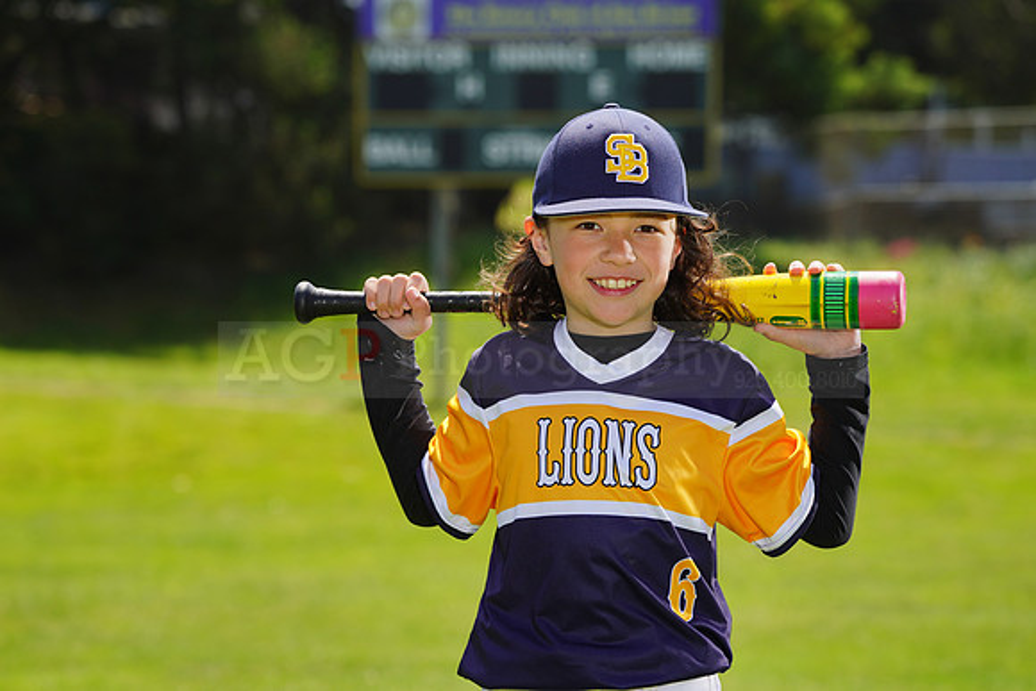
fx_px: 5469
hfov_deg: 10.8
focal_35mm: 190
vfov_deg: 7.2
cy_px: 346
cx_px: 518
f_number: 8
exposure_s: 1/250
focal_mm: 190
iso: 100
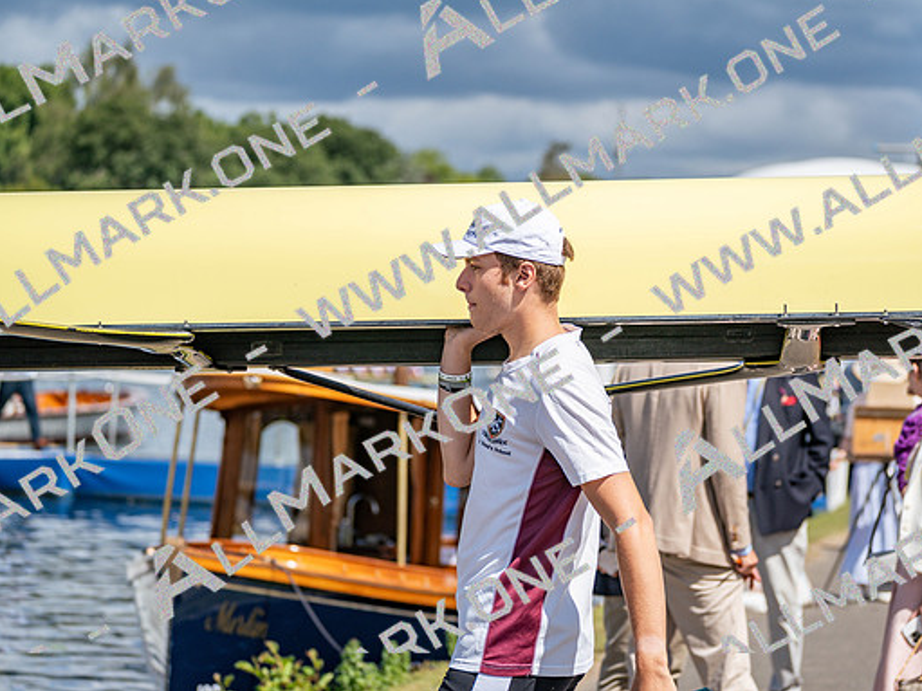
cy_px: 344
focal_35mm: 142
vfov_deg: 10.4
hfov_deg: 13.9
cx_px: 520
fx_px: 3781
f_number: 5
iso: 100
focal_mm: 130
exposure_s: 1/1600
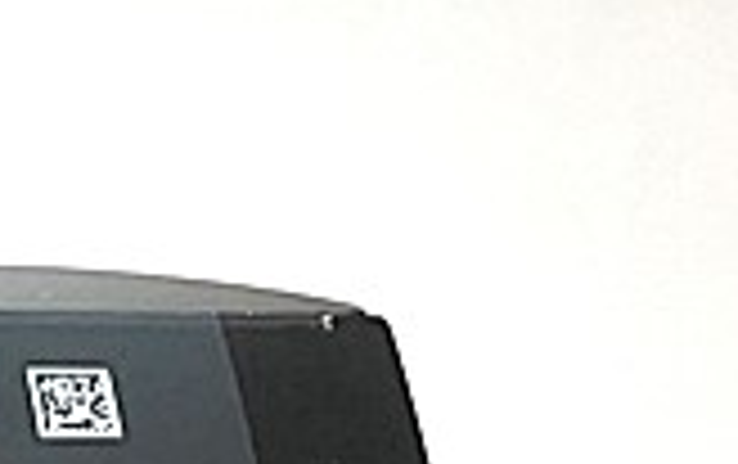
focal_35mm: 131
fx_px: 2638
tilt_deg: -76.9
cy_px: 1169
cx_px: -742
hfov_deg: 13.6
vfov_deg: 8.9
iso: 32
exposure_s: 1/15
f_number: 2.2
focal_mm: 4.15
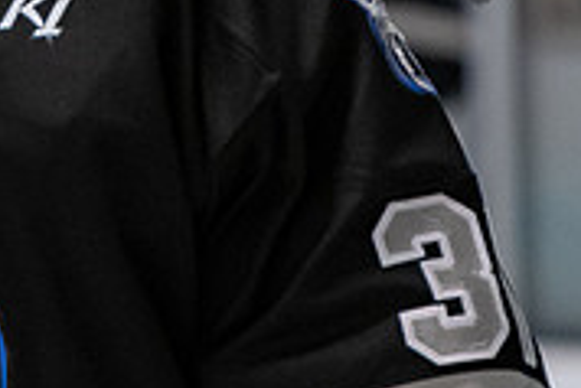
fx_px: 22418
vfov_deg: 1.0
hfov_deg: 1.5
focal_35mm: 1388
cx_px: -114
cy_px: -352
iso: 2000
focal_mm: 200
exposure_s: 1/800
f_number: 3.2
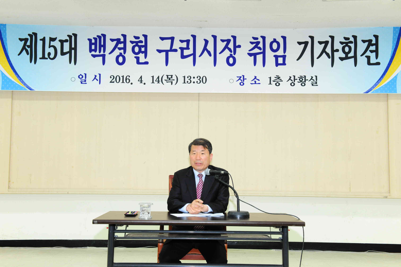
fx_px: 501
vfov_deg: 29.9
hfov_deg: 43.6
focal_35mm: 45
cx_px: 200
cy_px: 134
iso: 1600
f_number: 8
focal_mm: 45
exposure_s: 1/60
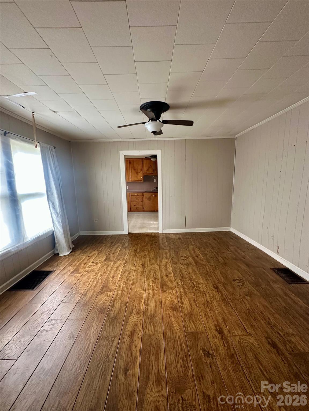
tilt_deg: -9.3
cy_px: 206
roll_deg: +1.3
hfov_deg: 85.7
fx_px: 167
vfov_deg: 102.1
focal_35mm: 14
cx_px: 154
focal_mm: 2.22
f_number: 2.2
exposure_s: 1/60
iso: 320
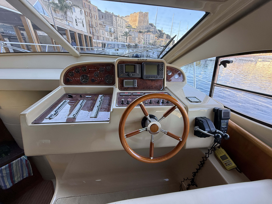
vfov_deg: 85.7
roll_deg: -1.9
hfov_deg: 102.1
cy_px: 102
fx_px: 110
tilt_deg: -26.9
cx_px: 136
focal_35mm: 14
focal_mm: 2.22
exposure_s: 1/99
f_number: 2.2
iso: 200
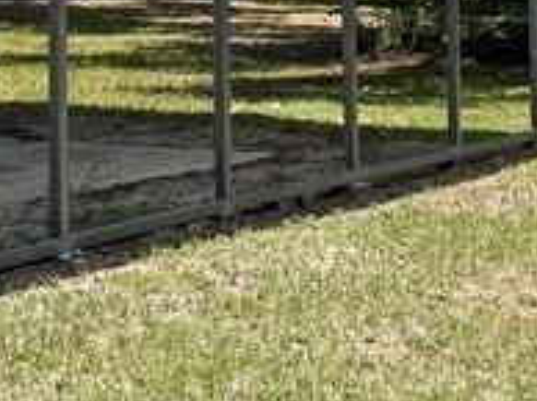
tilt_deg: +1.7
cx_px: 102
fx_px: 1968
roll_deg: +0.0
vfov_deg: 11.4
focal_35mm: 127
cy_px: -105
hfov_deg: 15.4
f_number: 1.78
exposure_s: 1/2907
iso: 80
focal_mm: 6.76
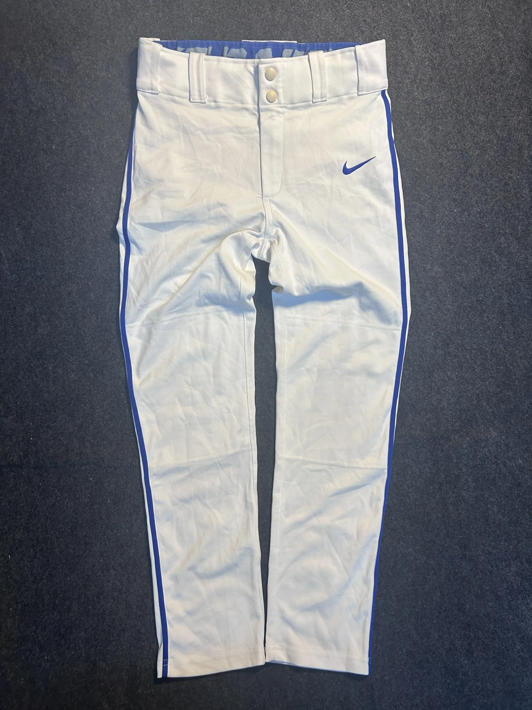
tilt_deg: -62.4
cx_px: 266
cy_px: 355
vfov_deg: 67.3
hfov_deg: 53.1
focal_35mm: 26
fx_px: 533
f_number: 1.5
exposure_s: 1/100
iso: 125
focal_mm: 5.7
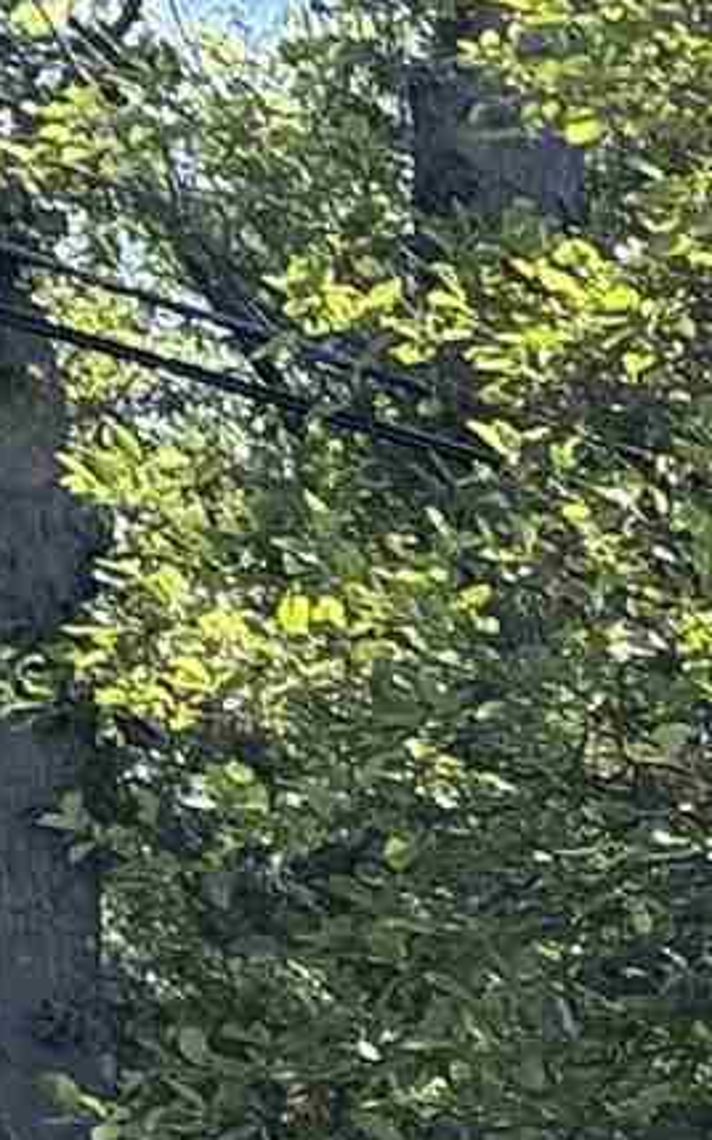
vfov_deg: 9.7
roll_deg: -1.3
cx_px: 3517
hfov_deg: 5.5
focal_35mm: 182
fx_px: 5652
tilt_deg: +0.0
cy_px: 2997
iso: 80
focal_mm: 6.76
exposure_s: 1/1046
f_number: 1.78
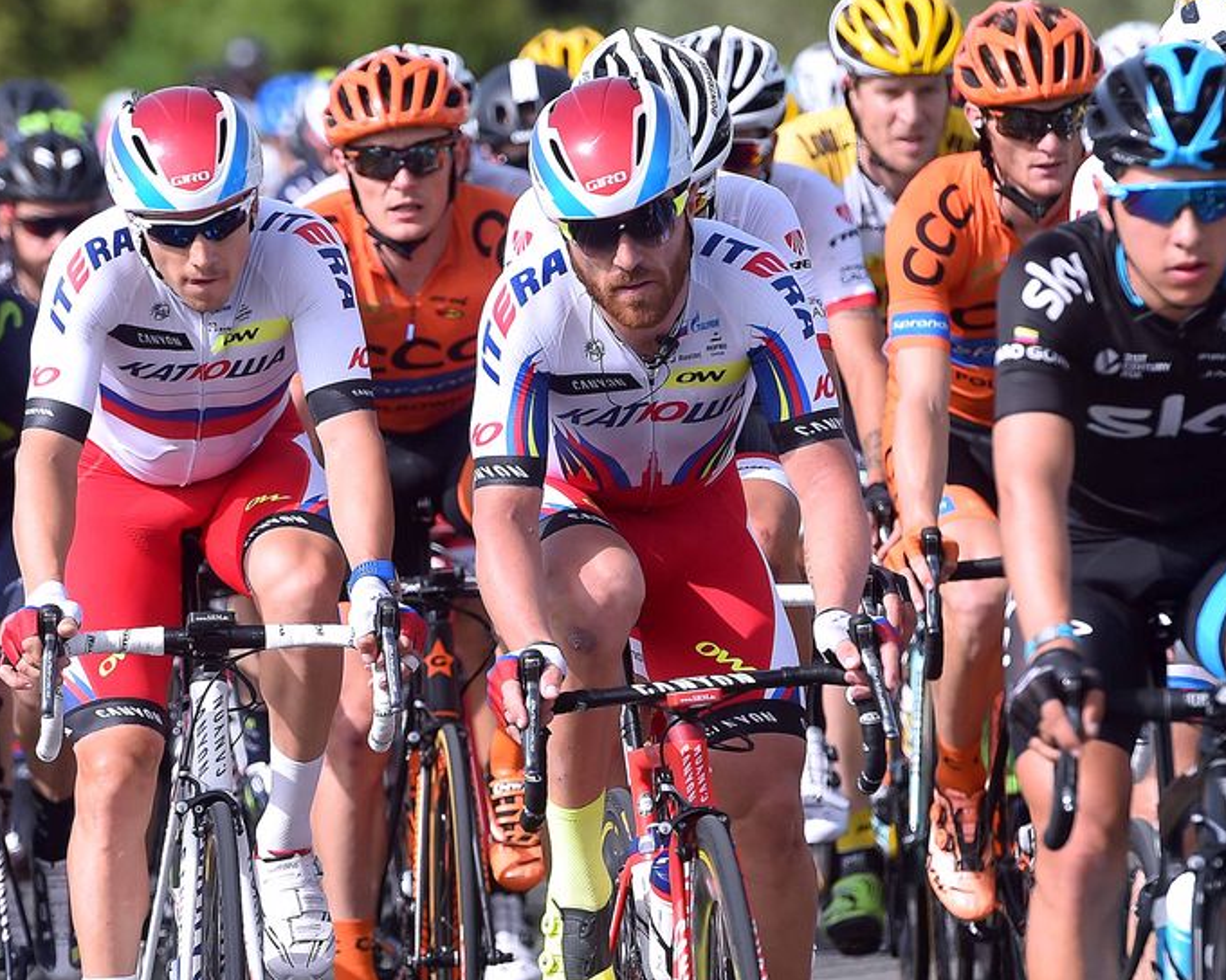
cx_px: 164
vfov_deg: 4.4
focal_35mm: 353
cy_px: 659
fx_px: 12809
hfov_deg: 5.5
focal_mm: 200
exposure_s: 1/2000
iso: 320
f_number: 4.5
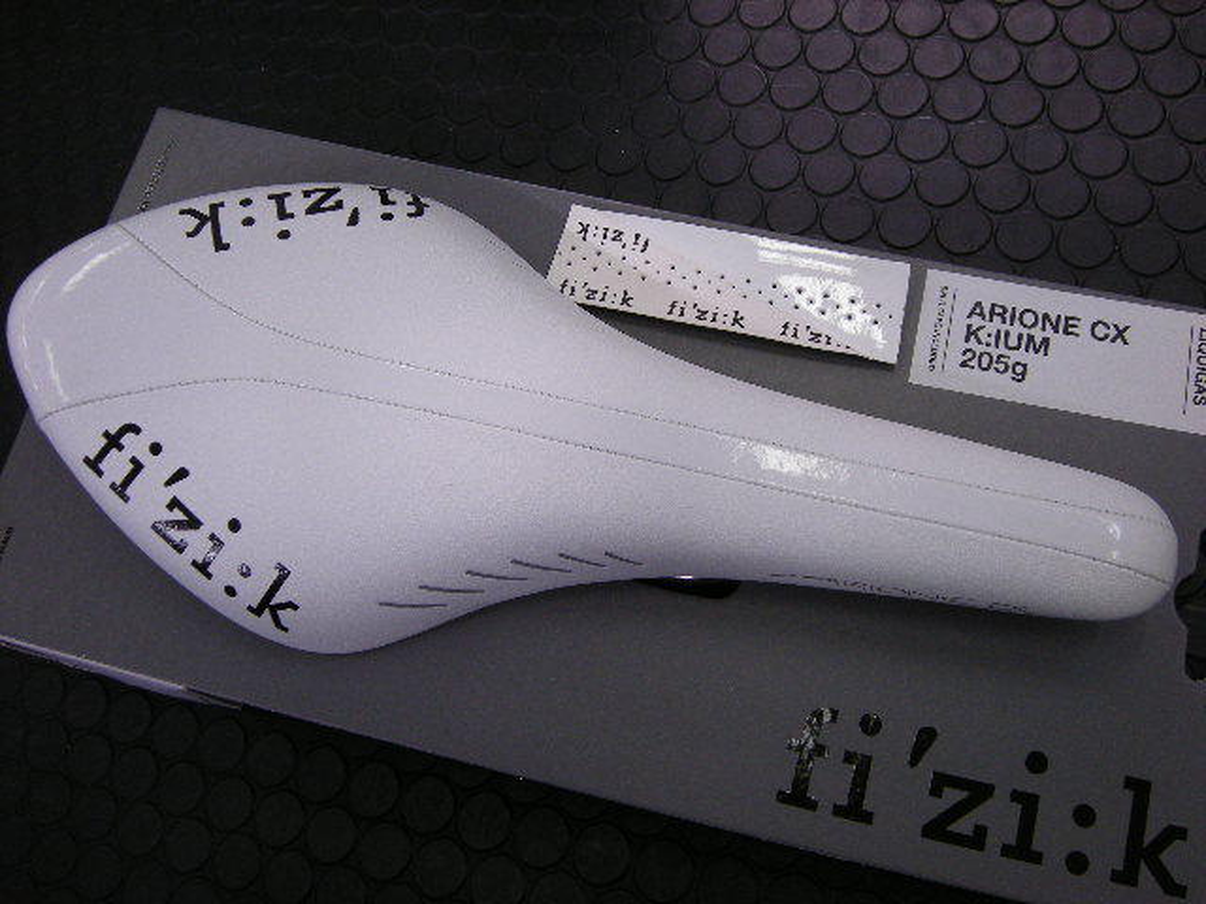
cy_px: 452
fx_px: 1324
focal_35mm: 38
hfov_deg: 49.0
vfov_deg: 37.7
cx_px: 603
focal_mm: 6.3
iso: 186
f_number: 3.2
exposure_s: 1/60
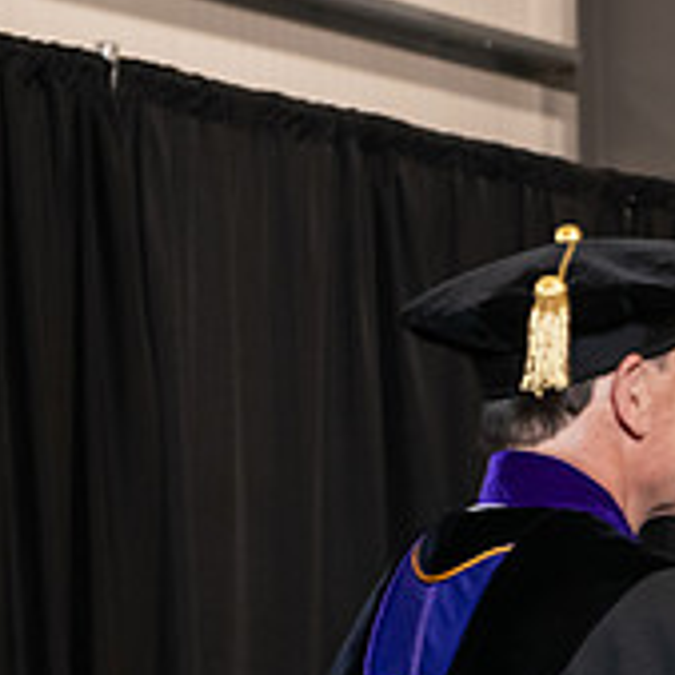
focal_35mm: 193
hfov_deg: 8.8
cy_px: 609
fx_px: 4258
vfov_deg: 9.0
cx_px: 1138
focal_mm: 66
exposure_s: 1/125
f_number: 5
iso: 2000
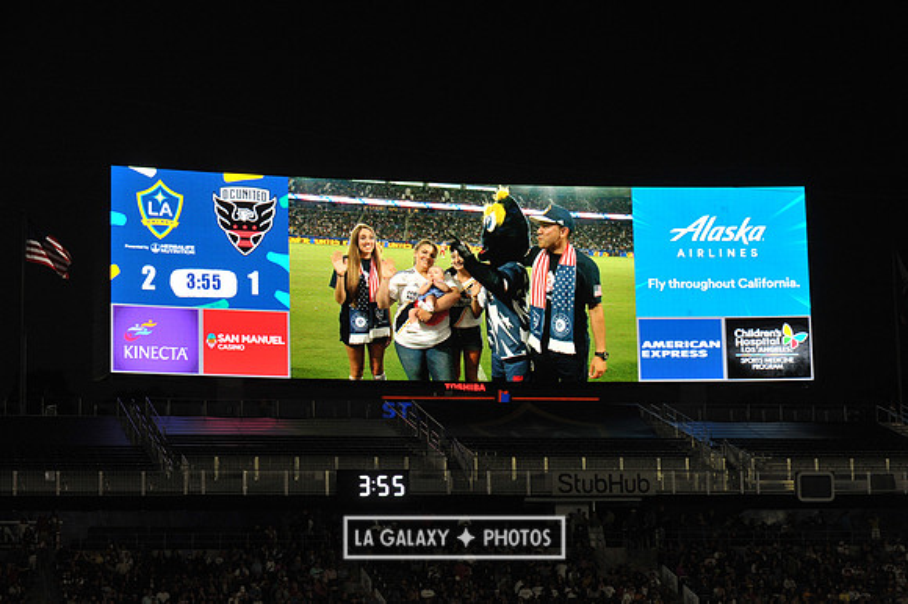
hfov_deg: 20.0
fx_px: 2571
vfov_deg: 13.4
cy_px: 302
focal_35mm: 102
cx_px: 454
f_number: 9
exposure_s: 1/320
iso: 1250
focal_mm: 102
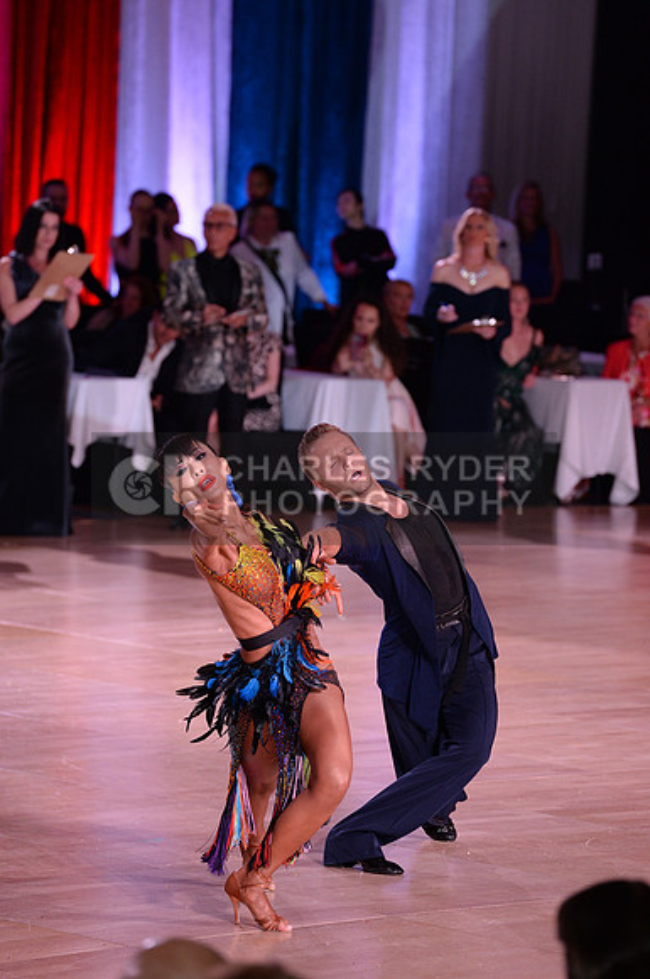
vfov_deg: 10.3
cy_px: 490
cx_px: 325
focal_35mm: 200
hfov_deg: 6.8
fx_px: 5432
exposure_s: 1/250
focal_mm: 200
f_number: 5
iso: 2000
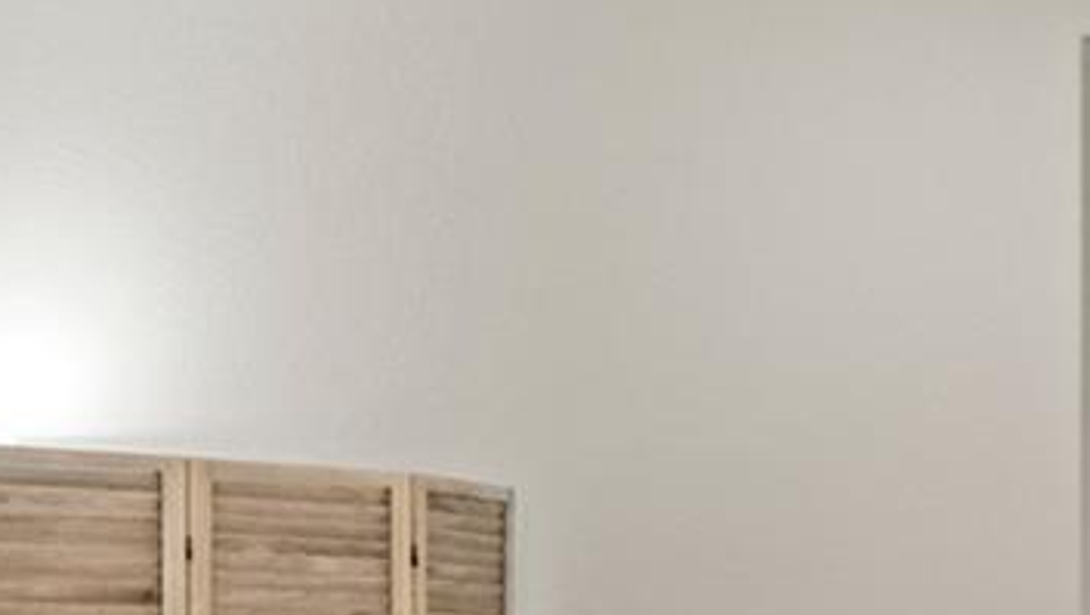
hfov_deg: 15.5
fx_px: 2458
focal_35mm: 85
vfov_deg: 13.8
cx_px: 2529
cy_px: 740
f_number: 11
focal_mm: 14
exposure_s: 2.5
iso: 100
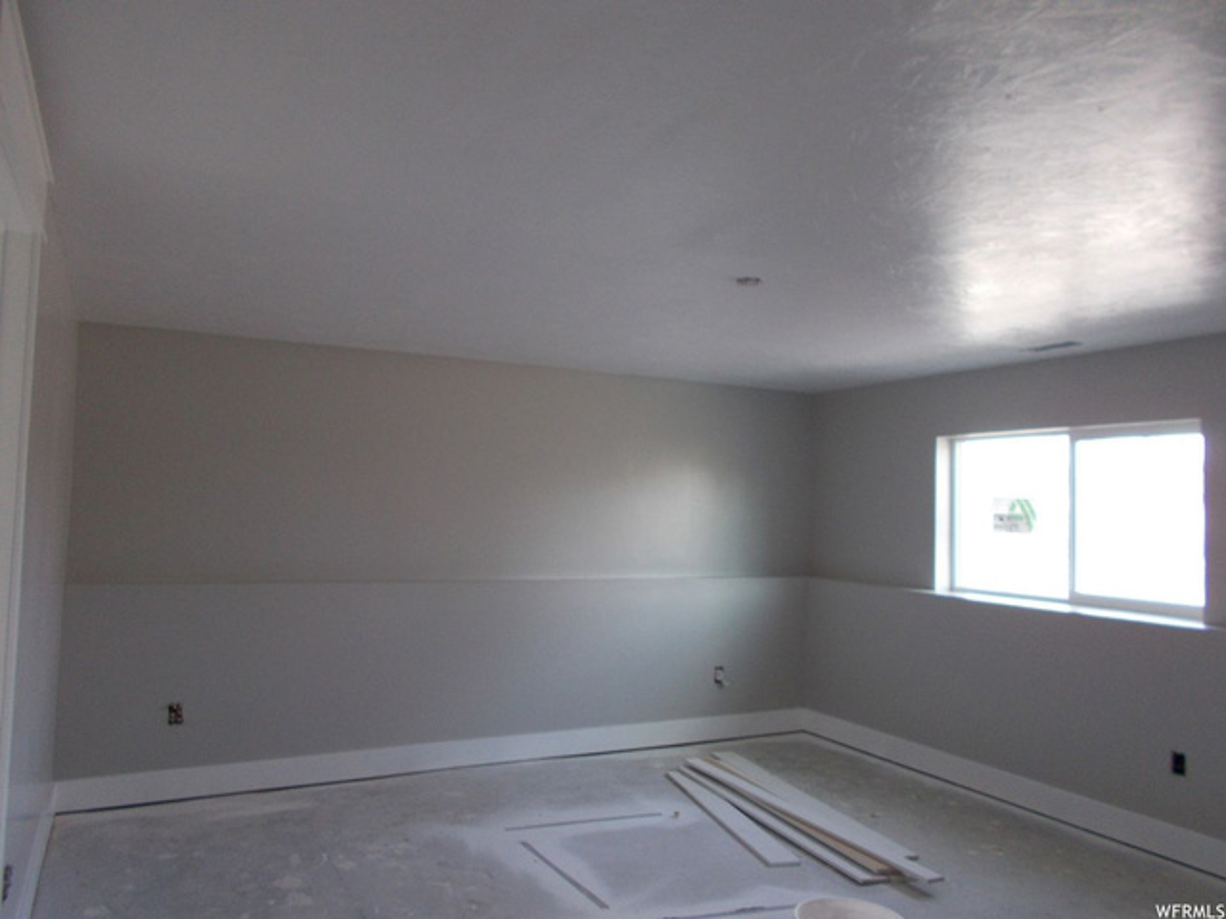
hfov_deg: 67.3
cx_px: 613
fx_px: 921
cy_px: 460
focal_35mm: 26
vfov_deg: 53.1
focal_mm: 4.6
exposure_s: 1/25
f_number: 3.2
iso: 160
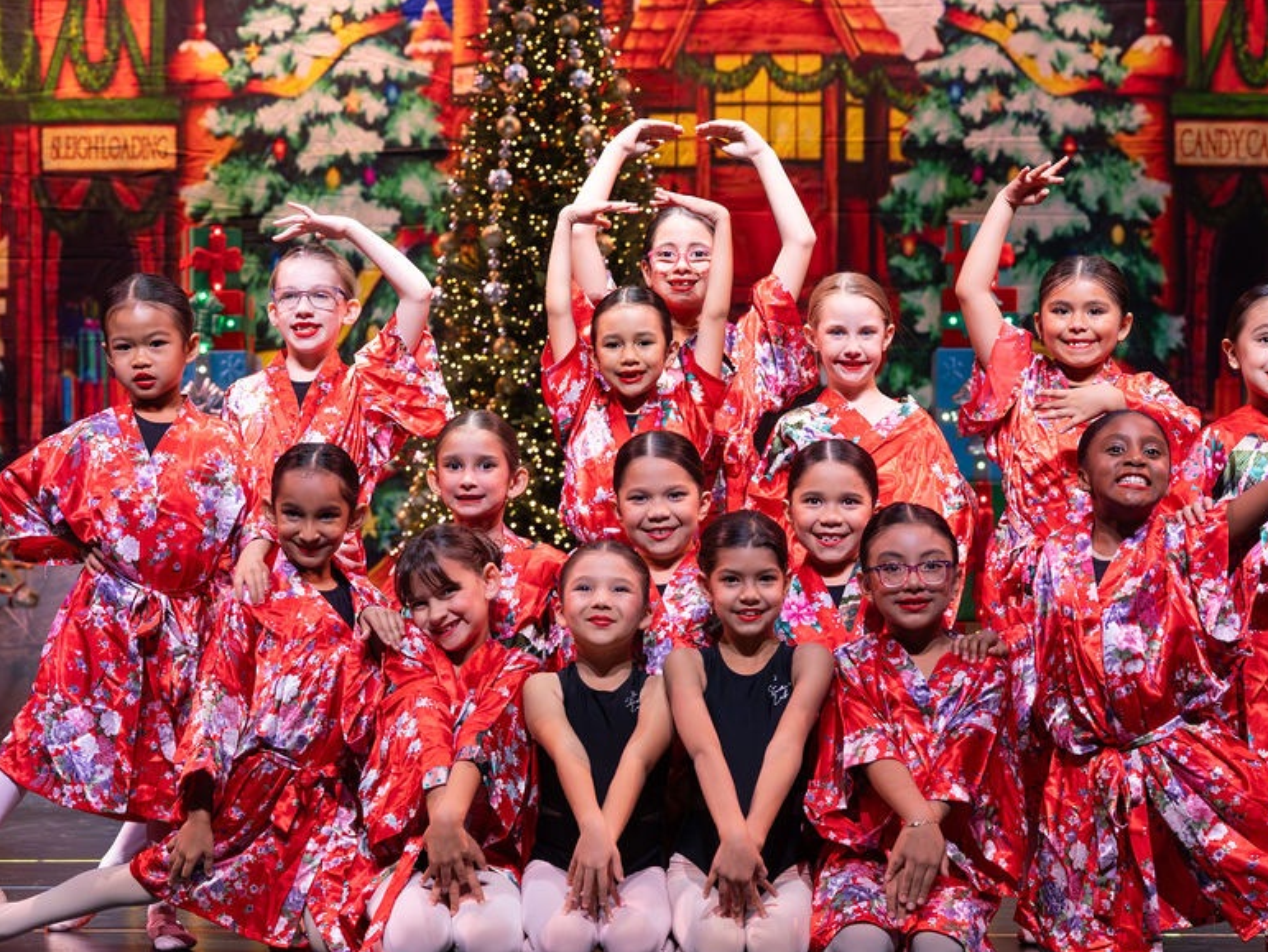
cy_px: 524
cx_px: 706
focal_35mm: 84
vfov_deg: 17.6
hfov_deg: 23.3
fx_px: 3078
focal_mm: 58
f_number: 4.5
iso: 4000
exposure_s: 1/500
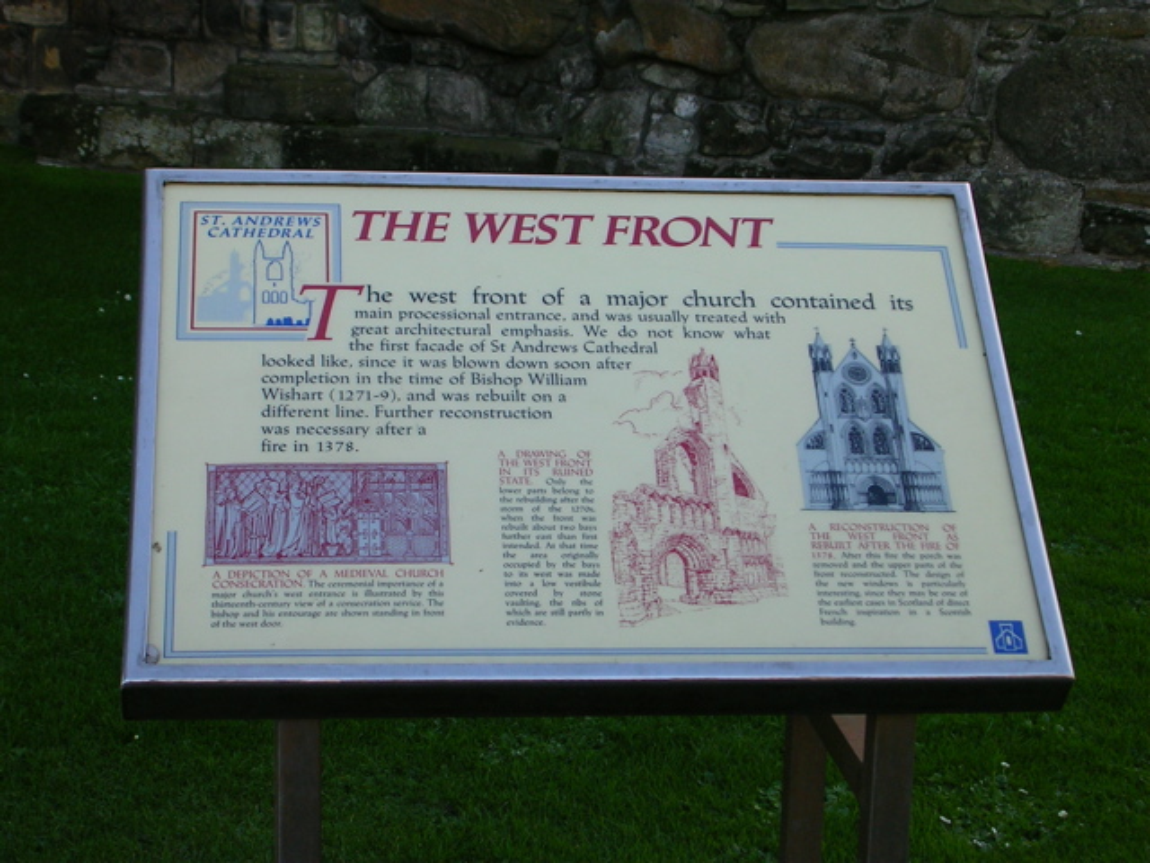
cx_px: 575
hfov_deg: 24.1
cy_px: 432
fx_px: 2691
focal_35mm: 81
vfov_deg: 18.2
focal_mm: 12.3
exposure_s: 1/105
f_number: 4
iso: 50
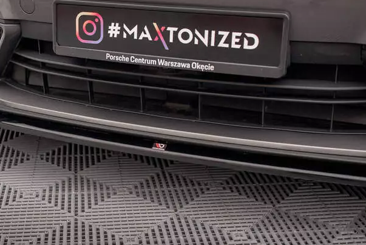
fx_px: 590
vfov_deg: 23.4
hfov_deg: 33.8
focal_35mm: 58
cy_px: 106
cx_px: 95
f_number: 2.5
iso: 1250
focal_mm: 35
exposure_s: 1/100
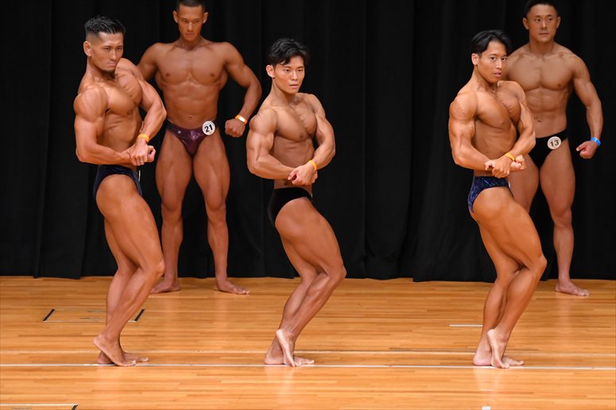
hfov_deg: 7.2
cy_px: 205
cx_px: 308
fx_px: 4874
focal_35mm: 285
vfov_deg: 4.8
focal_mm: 190
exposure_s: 1/400
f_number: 5.6
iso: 4000
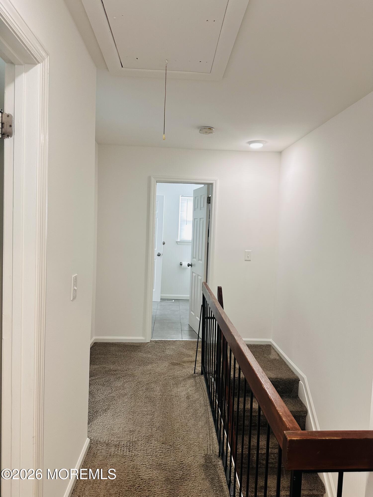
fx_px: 345
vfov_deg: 71.6
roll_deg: -2.6
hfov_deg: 56.8
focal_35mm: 24
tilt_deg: -2.9
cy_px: 248
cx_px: 186
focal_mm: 6.86
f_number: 1.78
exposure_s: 1/60
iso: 200
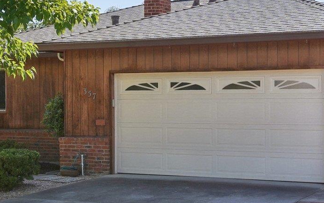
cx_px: 213
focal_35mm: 72
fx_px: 636
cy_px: 8
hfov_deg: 28.4
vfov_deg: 17.7
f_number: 8
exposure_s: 1/750
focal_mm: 24
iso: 400
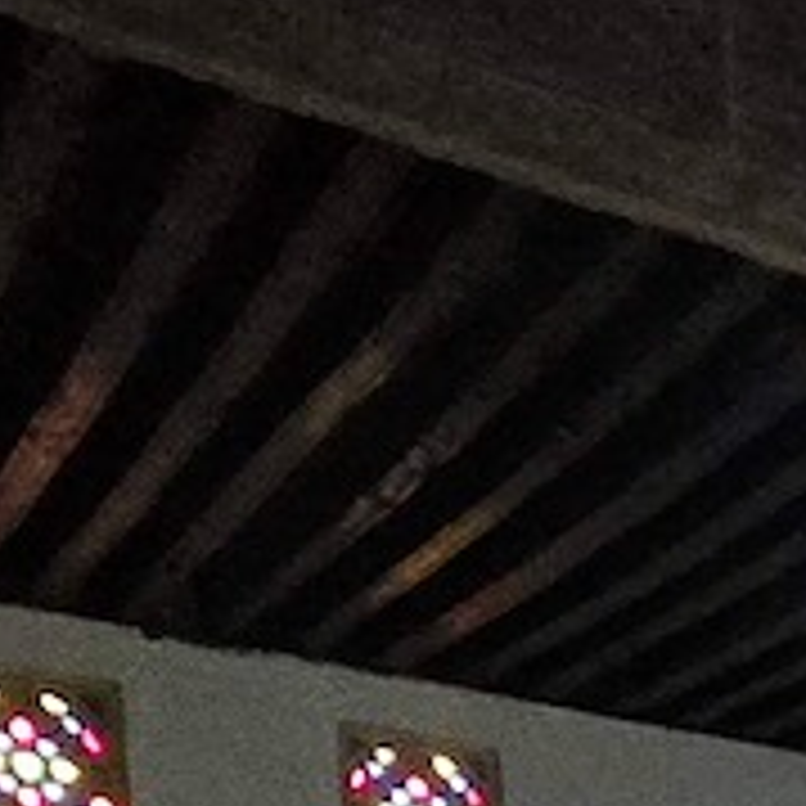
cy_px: 1846
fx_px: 2160
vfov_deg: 14.8
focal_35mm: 82
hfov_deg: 17.7
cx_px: 1387
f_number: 2.2
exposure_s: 1/50
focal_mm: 1.7
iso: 1600
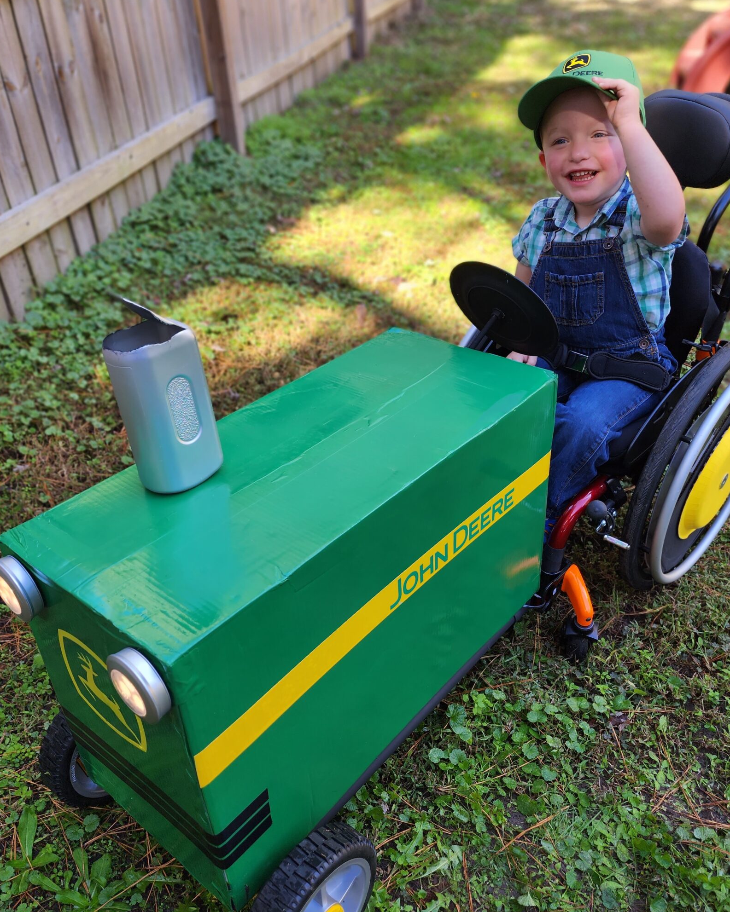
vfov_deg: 60.4
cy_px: 496
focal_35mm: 29
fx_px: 783
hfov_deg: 49.9
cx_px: 387
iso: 25
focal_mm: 6.4
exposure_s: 1/120
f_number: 1.8
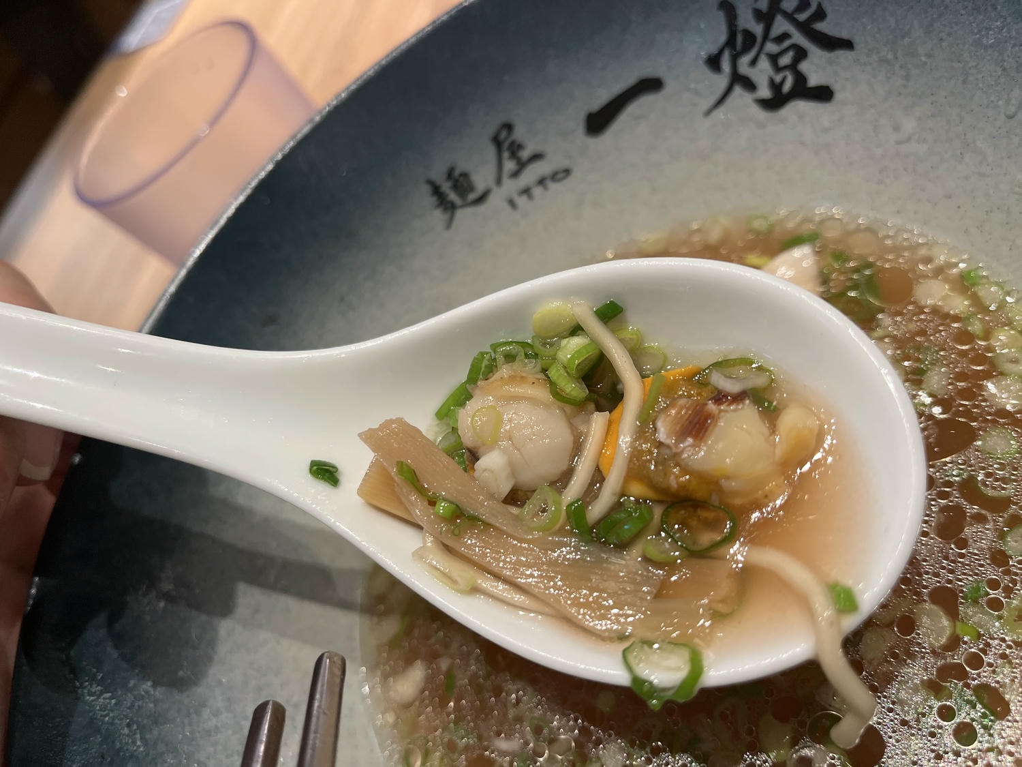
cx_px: 511
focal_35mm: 26
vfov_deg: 53.1
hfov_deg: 67.3
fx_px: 768
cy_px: 384
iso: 125
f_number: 1.6
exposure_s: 1/121
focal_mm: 5.1
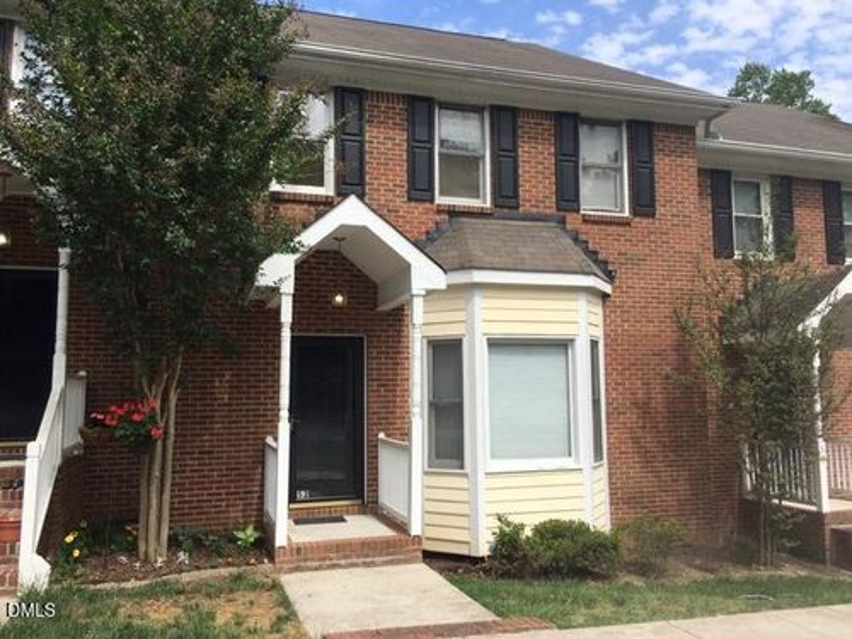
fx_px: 714
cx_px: 426
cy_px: 320
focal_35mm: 29
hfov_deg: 61.7
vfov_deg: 48.2
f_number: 2.2
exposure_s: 1/1304
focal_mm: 4.15
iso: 25
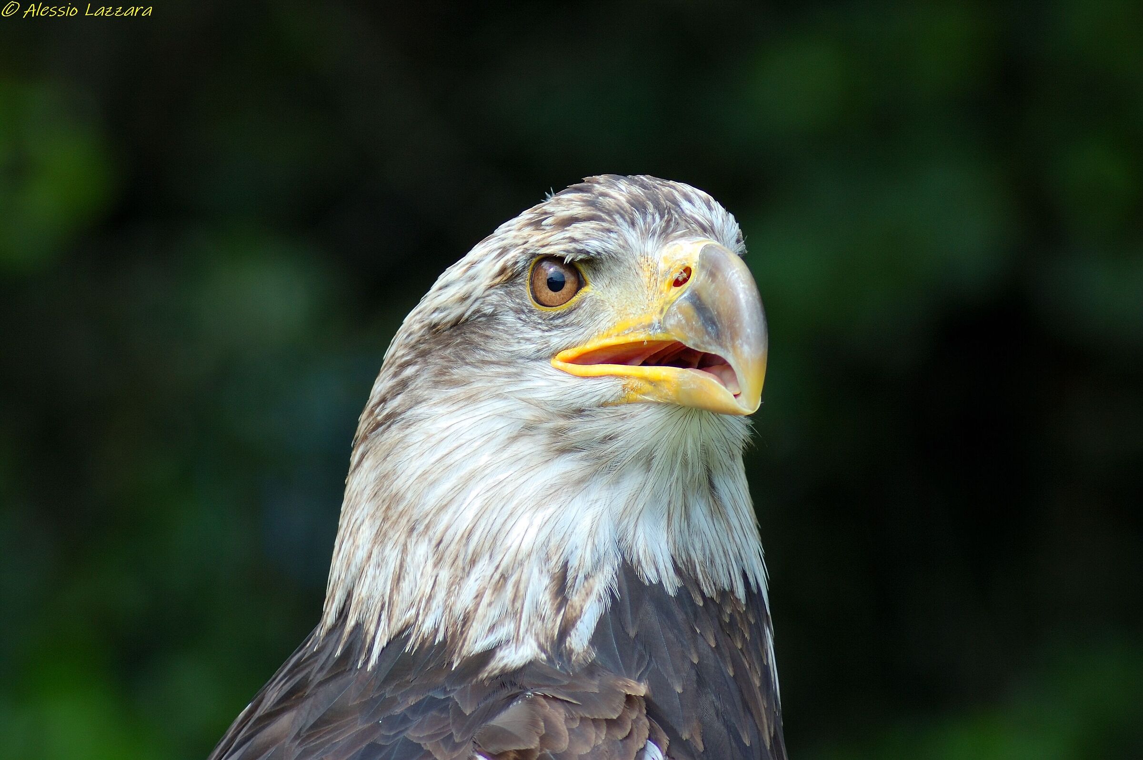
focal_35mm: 450
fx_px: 14275
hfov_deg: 4.6
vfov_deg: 3.0
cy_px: 380
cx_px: 572
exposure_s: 1/160
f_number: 8
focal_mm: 300
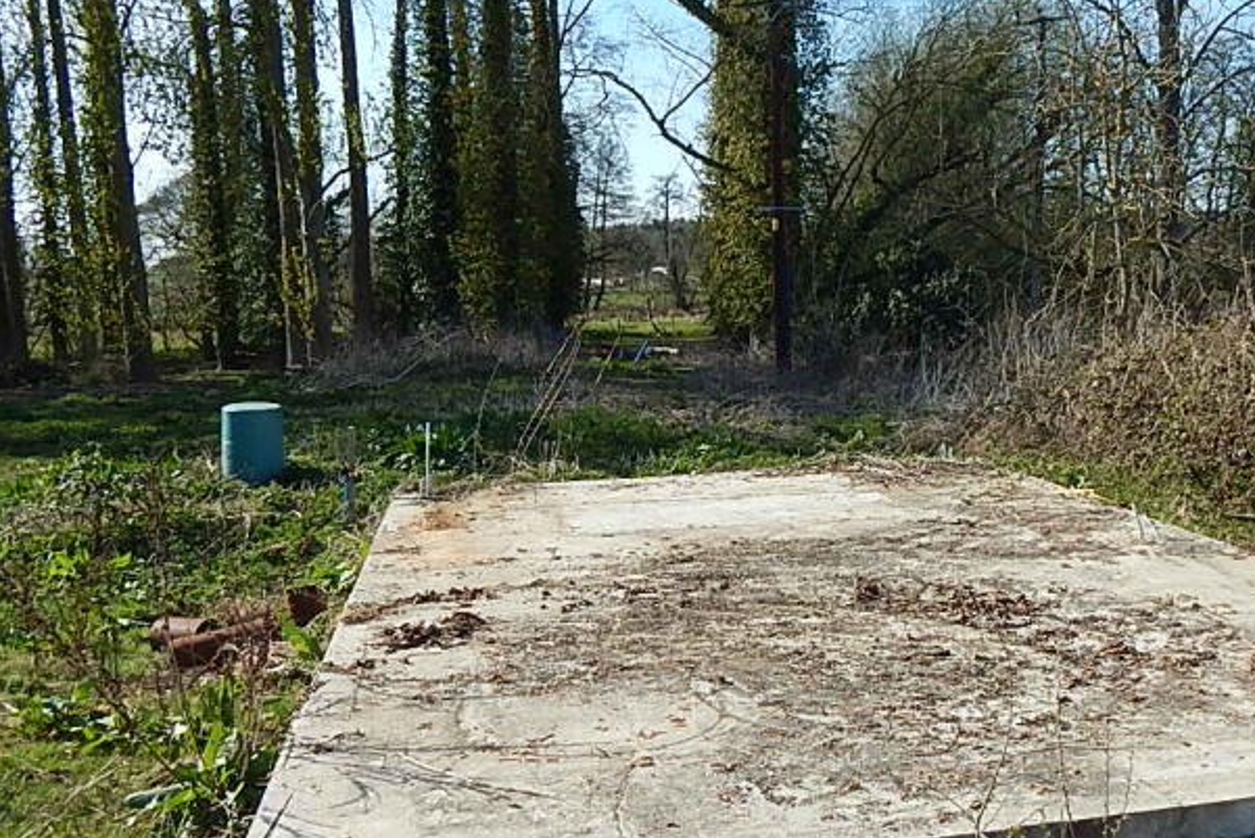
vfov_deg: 34.2
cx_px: 850
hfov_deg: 48.6
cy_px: 456
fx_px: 1360
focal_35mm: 39
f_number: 3
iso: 125
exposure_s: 1/1000
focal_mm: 4
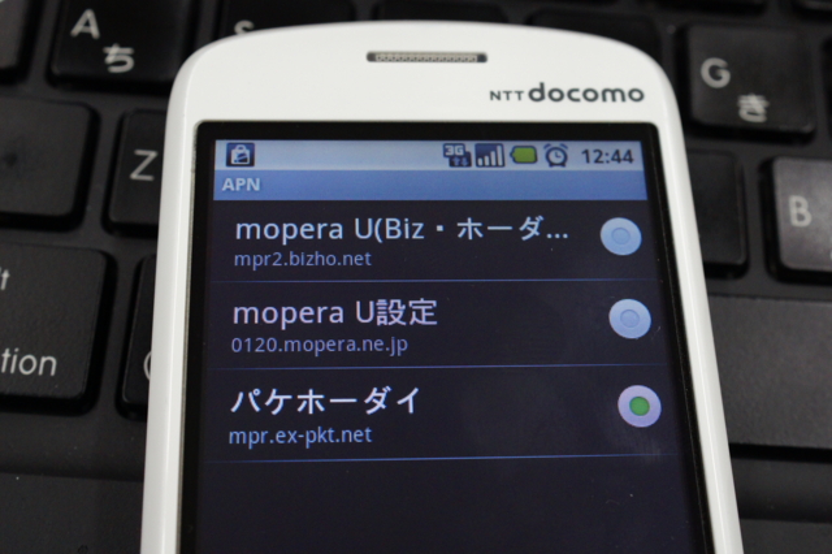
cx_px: 416
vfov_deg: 29.8
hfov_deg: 43.6
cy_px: 277
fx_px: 1039
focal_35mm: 45
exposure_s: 1/50
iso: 1250
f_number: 8
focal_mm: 30
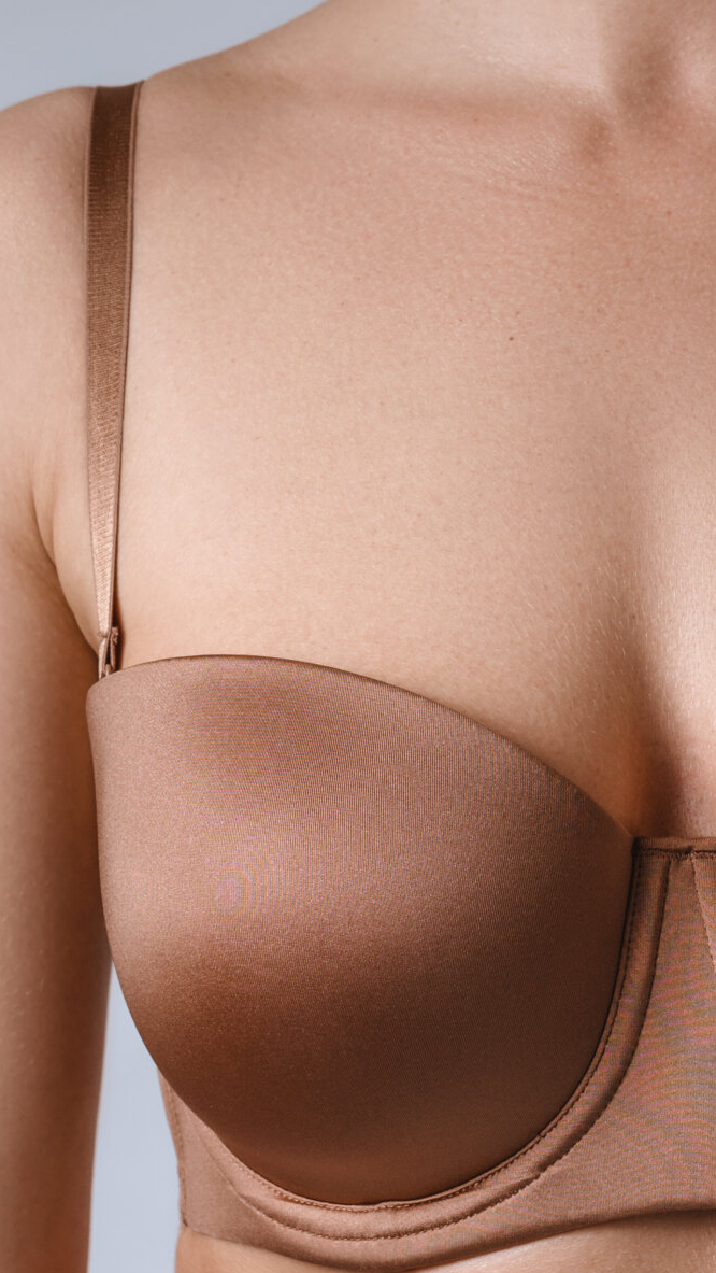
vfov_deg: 20.9
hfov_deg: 11.8
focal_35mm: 102
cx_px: 588
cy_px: 437
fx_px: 3440
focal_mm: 30
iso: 100
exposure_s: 1/160
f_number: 5.6
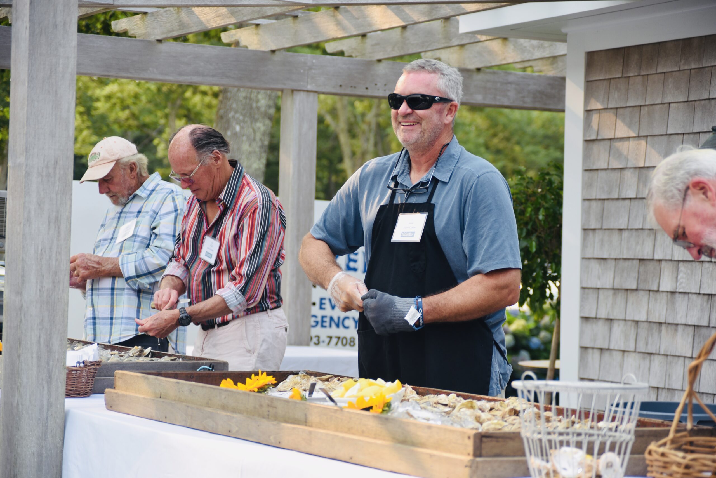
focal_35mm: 90
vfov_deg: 15.2
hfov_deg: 22.6
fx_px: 1791
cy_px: 239
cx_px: 358
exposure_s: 1/400
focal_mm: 90
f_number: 5
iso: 400
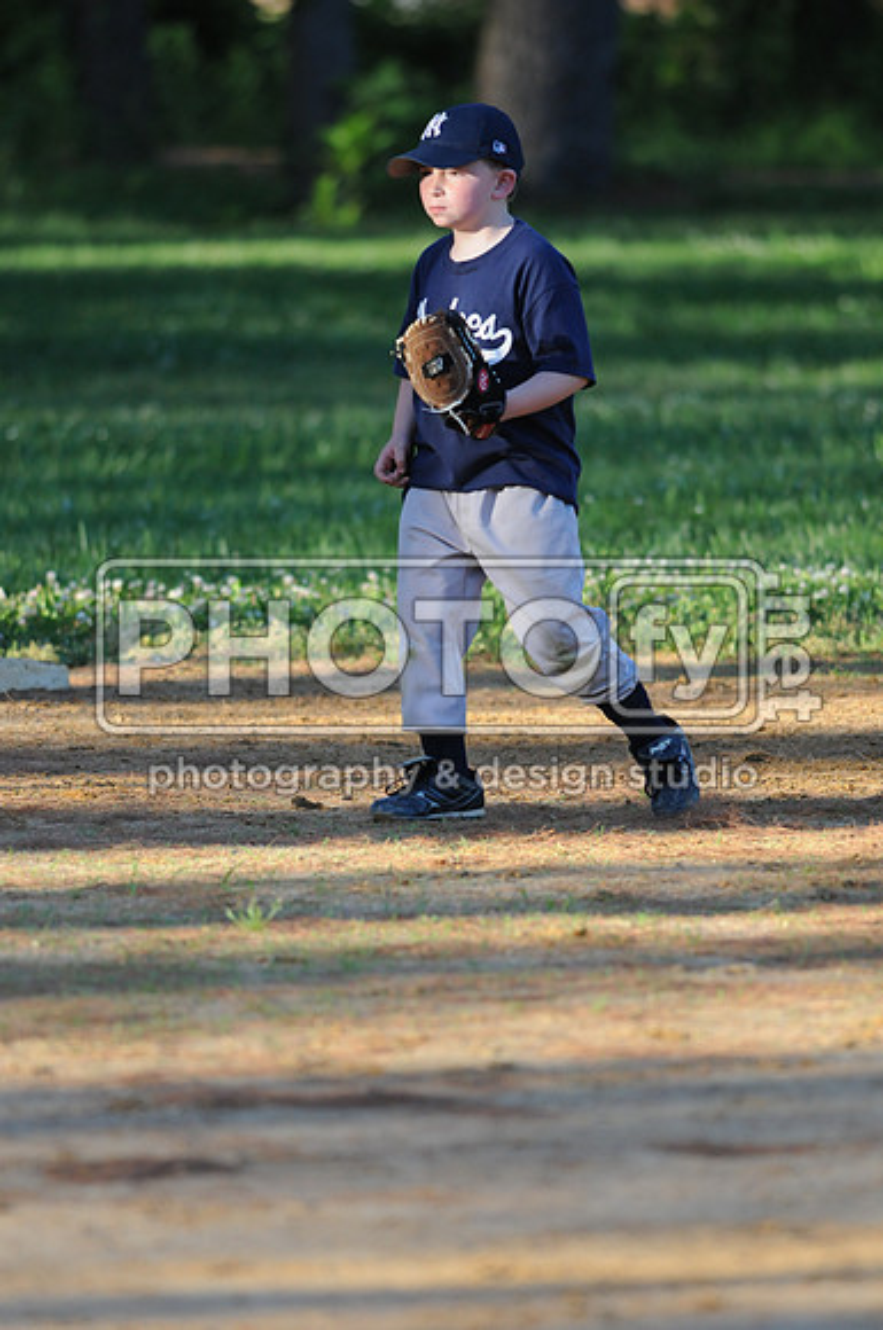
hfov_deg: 3.0
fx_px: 16605
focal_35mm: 450
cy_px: 665
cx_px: 442
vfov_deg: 4.6
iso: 800
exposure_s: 1/1600
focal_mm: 300
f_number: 4
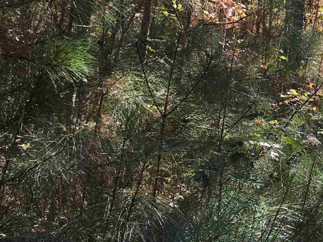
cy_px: 1
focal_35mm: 86
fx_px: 802
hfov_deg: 20.1
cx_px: 464
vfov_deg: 16.8
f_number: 2.2
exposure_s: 1/187
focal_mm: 4.15
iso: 25
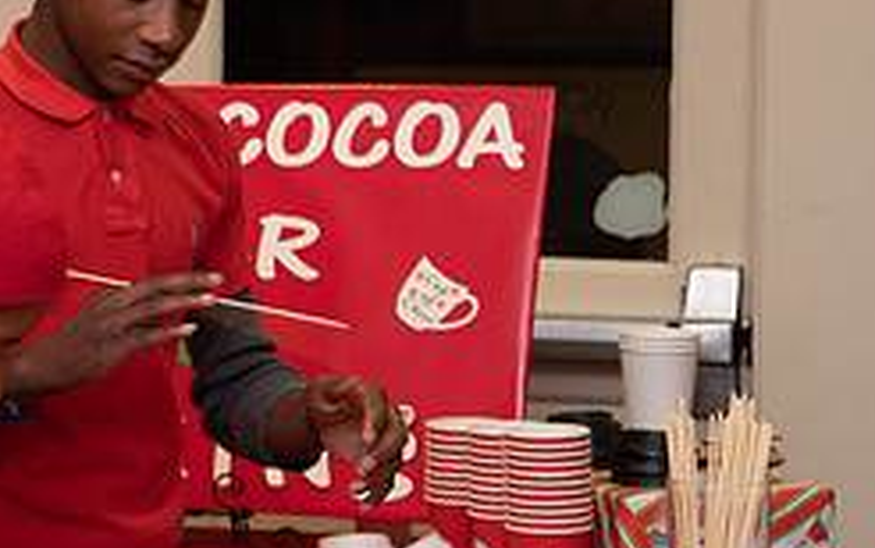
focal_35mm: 168
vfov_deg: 7.8
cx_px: -85
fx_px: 4008
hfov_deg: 12.3
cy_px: 258
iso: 640
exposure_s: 1/30
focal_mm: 70
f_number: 7.1
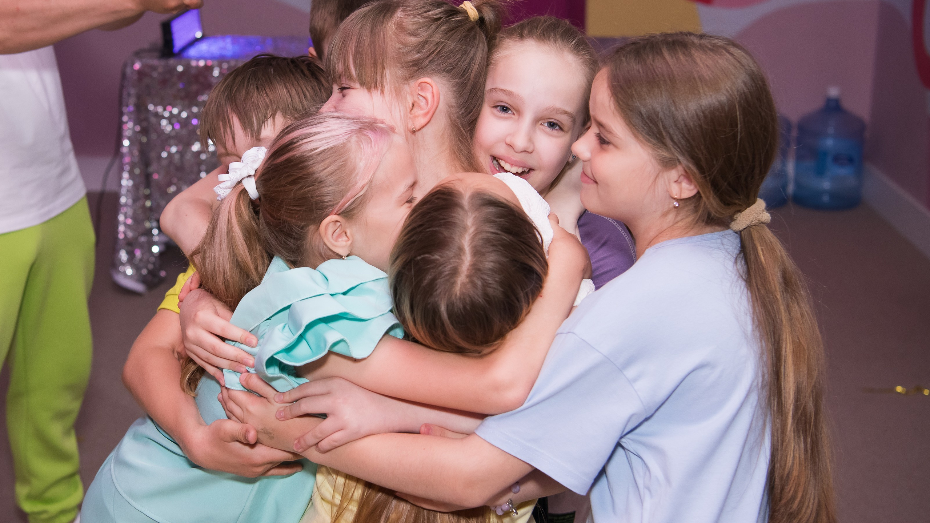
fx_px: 1529
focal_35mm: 62
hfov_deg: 33.6
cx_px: 322
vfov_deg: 19.4
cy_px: 212
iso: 640
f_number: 3.5
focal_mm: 42
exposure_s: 1/200
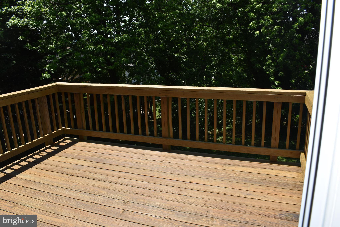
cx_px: 170
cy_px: 114
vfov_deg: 43.6
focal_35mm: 30
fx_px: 283
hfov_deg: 61.9
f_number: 11
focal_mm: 20
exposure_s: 1/200
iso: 100
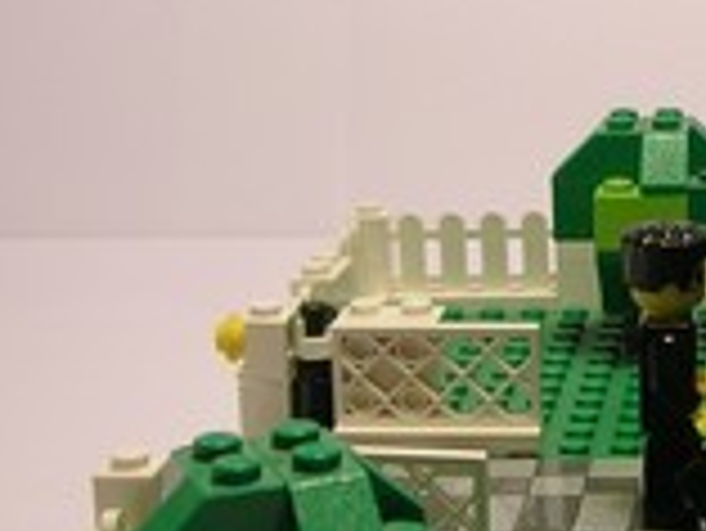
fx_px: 2204
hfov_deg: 17.5
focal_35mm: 108
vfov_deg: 13.7
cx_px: 791
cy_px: 162
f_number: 2.9
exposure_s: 1/14.7
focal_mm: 5.7
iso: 50
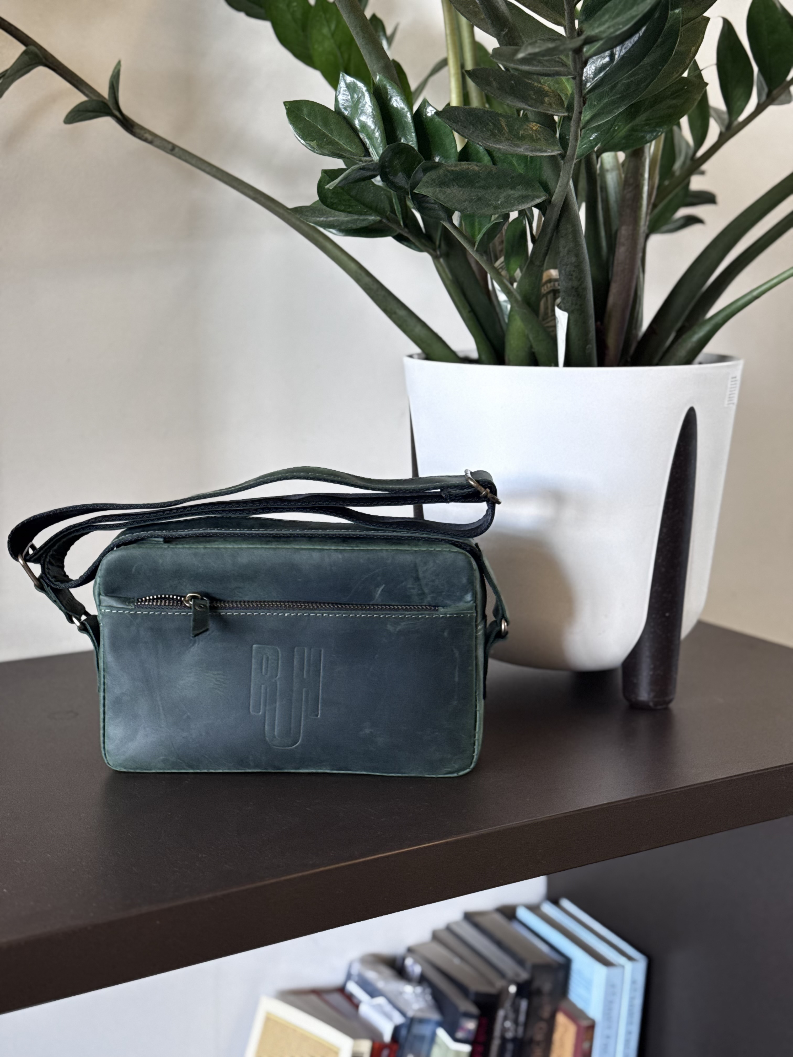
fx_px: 1466
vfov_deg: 39.7
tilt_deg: -8.8
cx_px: 396
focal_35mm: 48
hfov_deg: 30.3
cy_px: 528
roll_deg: +0.0
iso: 200
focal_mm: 6.76
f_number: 1.78
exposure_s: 1/60
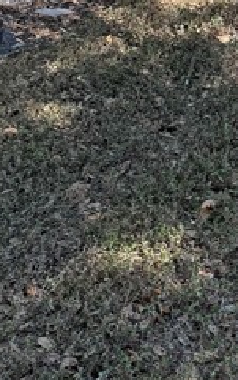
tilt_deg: -5.3
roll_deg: -1.6
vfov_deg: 16.7
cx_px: 262
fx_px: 1119
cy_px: -260
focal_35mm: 108
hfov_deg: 12.0
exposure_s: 1/750
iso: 100
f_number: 1.78
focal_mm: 6.76
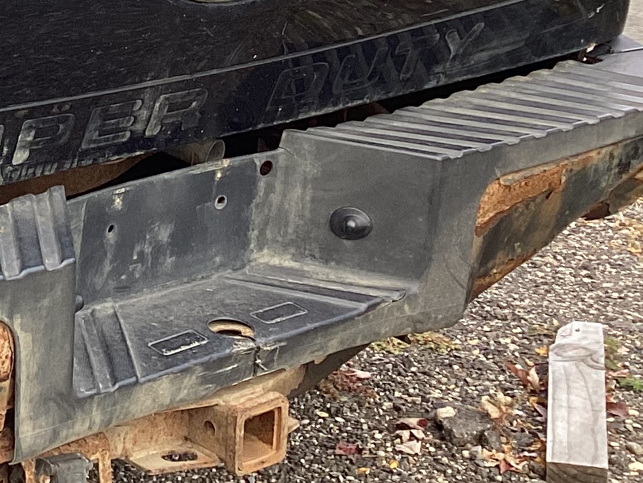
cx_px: -362
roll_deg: +0.8
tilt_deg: -14.5
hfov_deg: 17.0
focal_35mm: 103
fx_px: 1914
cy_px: -89
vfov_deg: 14.0
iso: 32
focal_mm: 3.3
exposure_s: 1/100
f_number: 2.4
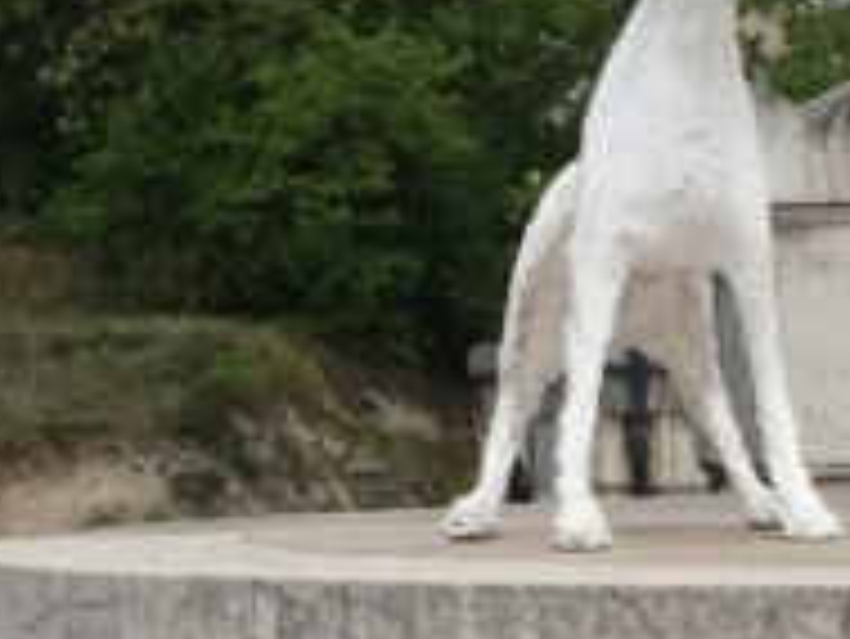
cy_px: 981
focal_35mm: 157
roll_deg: +1.4
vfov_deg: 9.2
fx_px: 3858
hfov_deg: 12.5
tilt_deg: -8.3
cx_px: 792
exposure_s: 1/2639
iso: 32
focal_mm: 4.15
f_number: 2.2
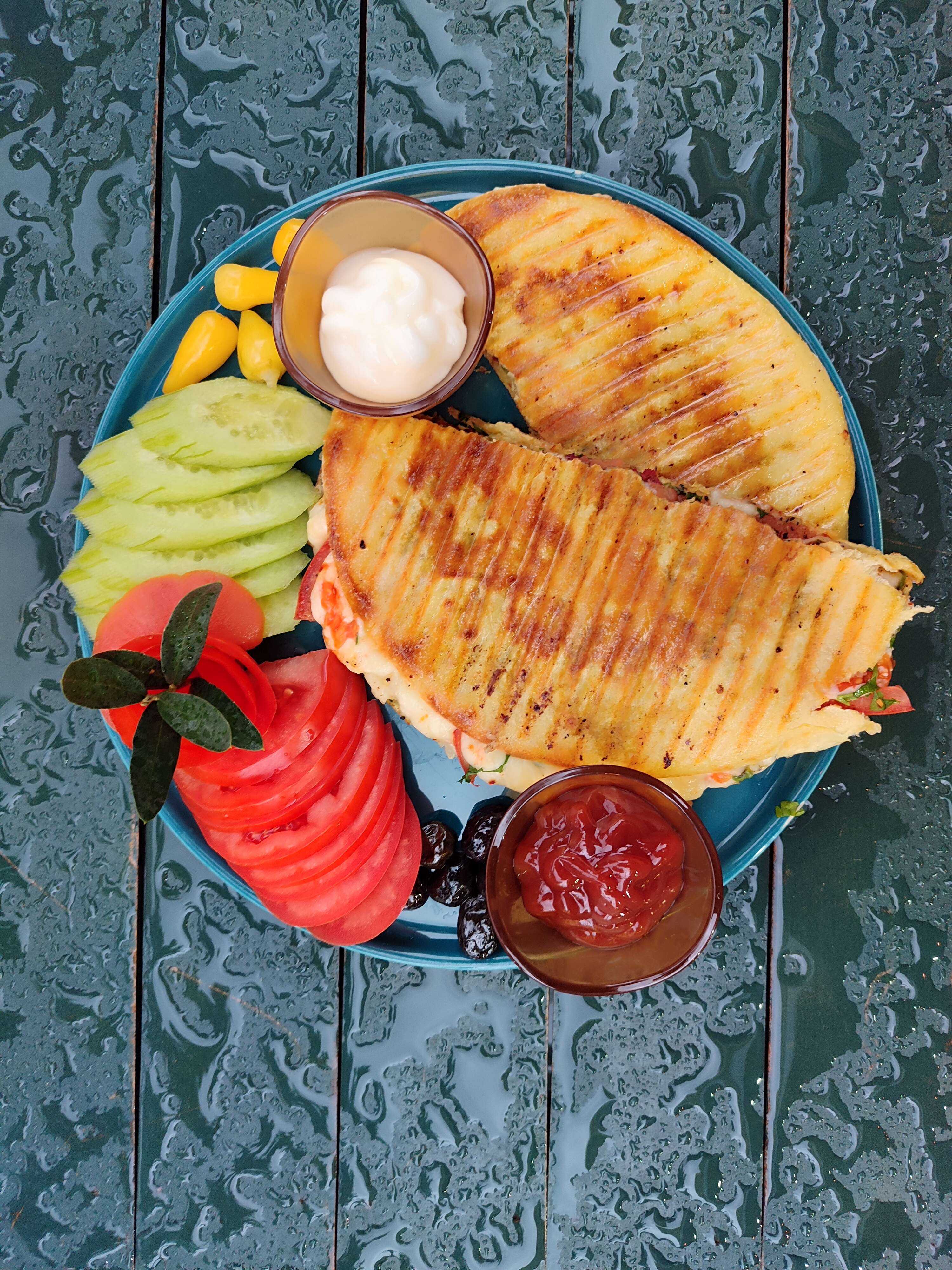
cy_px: 635
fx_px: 917
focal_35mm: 25
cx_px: 476
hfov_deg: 54.9
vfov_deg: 69.4
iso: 446
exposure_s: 1/50
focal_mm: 5.95
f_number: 1.89
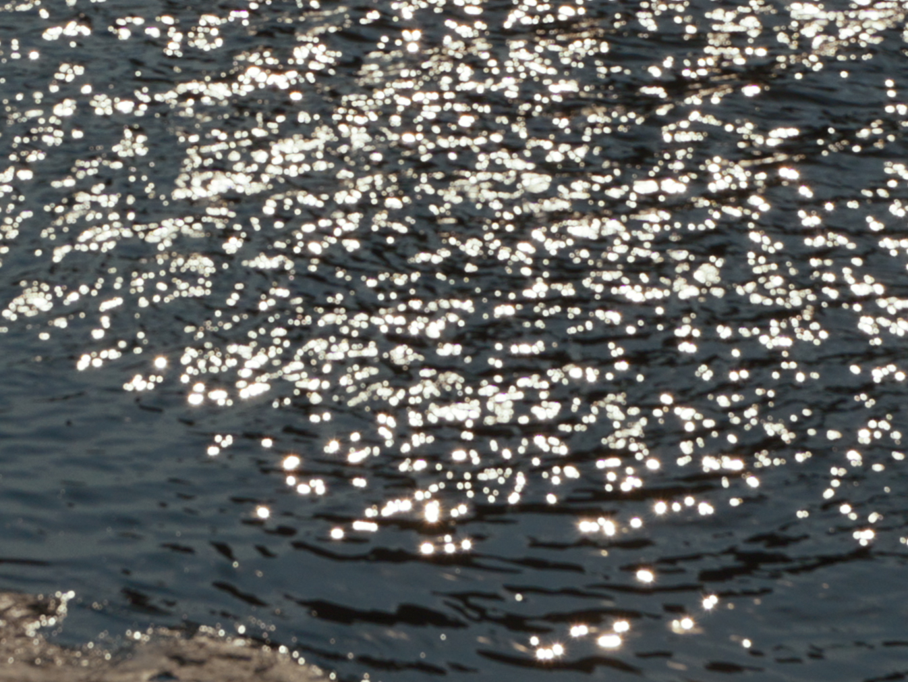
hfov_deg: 8.2
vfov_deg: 6.2
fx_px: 6296
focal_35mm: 240
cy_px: -134
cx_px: 401
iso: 640
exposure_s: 1/8000
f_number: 8
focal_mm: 56
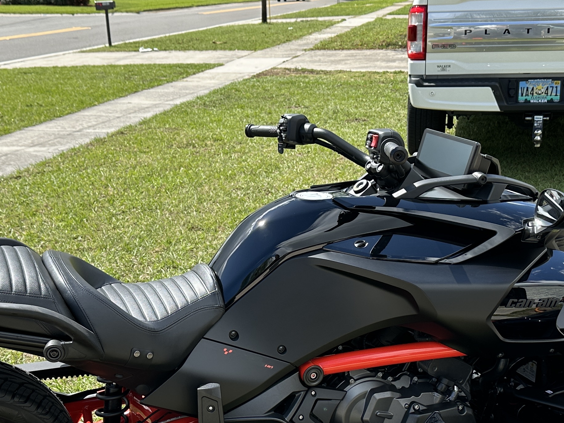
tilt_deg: -20.9
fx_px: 863
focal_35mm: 53
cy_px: 308
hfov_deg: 36.2
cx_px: 296
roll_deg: -2.0
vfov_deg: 27.2
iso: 80
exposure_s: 1/2070
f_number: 1.78
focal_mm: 6.86
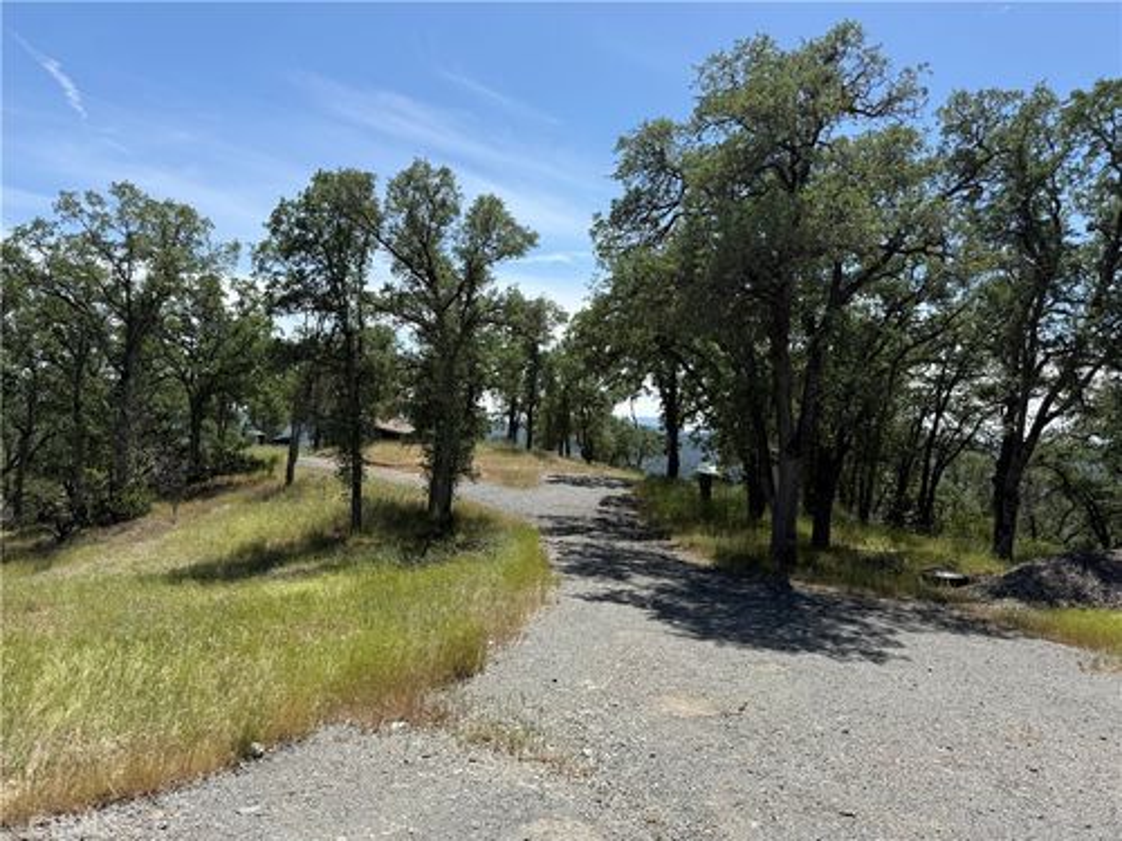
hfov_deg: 71.6
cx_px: 561
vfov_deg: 56.8
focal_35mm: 24
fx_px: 778
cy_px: 420
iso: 80
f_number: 1.78
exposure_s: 1/3953
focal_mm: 6.76
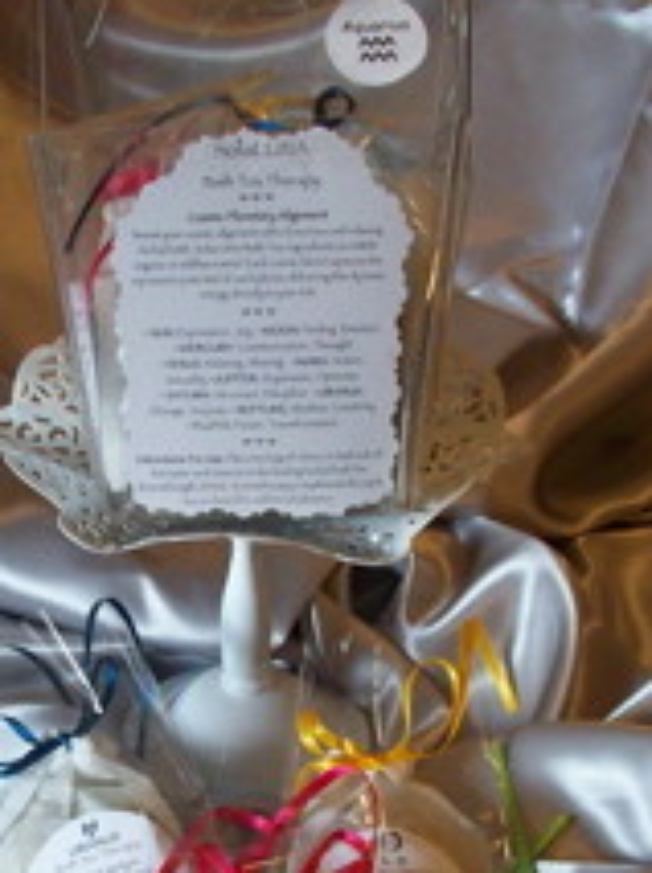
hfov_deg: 22.8
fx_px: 1612
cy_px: 660
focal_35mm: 64
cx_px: 221
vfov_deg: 29.8
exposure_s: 1/40.6
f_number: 2.8
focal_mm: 5.7
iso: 160
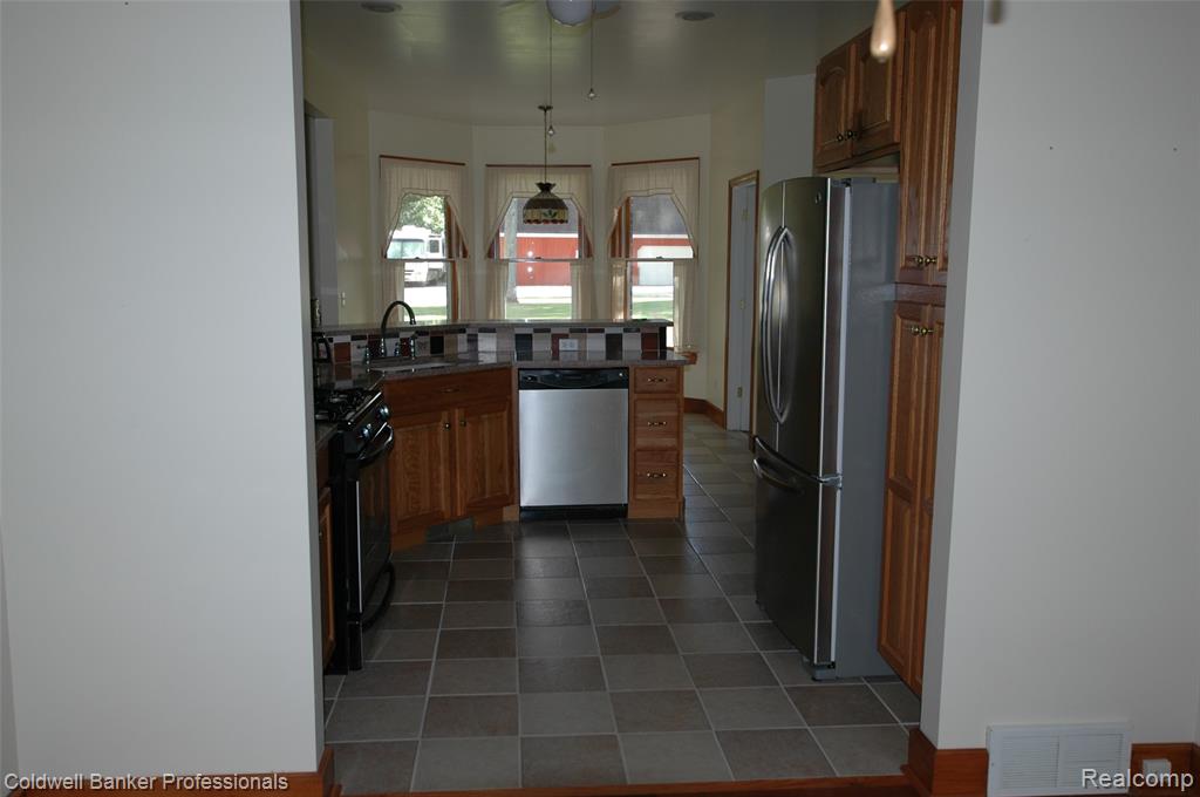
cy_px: 398
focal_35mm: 30
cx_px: 600
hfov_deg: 62.0
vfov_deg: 43.5
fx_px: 999
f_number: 3.5
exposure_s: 1/60
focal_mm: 20
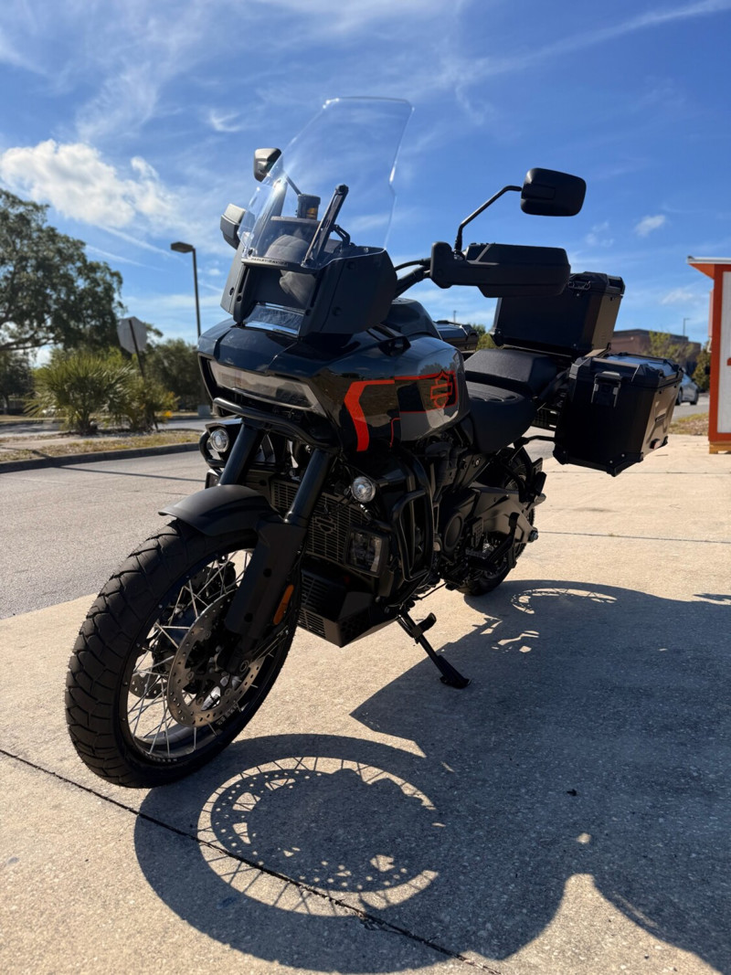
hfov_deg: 56.8
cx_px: 366
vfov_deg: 71.6
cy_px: 488
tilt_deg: -8.0
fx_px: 676
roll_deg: +2.4
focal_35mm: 24
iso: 80
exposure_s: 1/5714
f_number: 1.78
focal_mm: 6.76
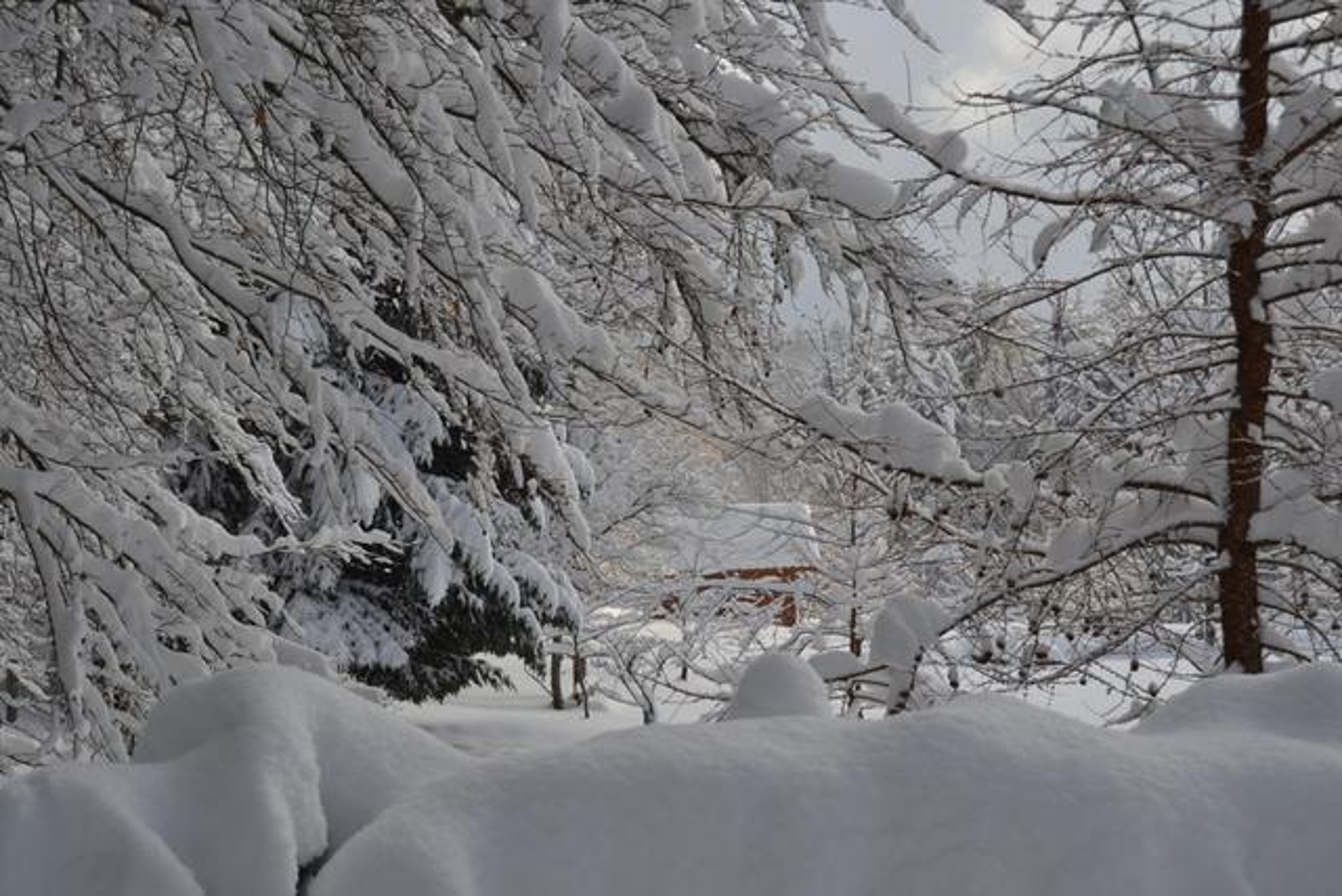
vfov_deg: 16.6
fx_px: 3076
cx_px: 671
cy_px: 448
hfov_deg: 24.6
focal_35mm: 82
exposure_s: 1/320
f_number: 9
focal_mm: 55
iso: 100
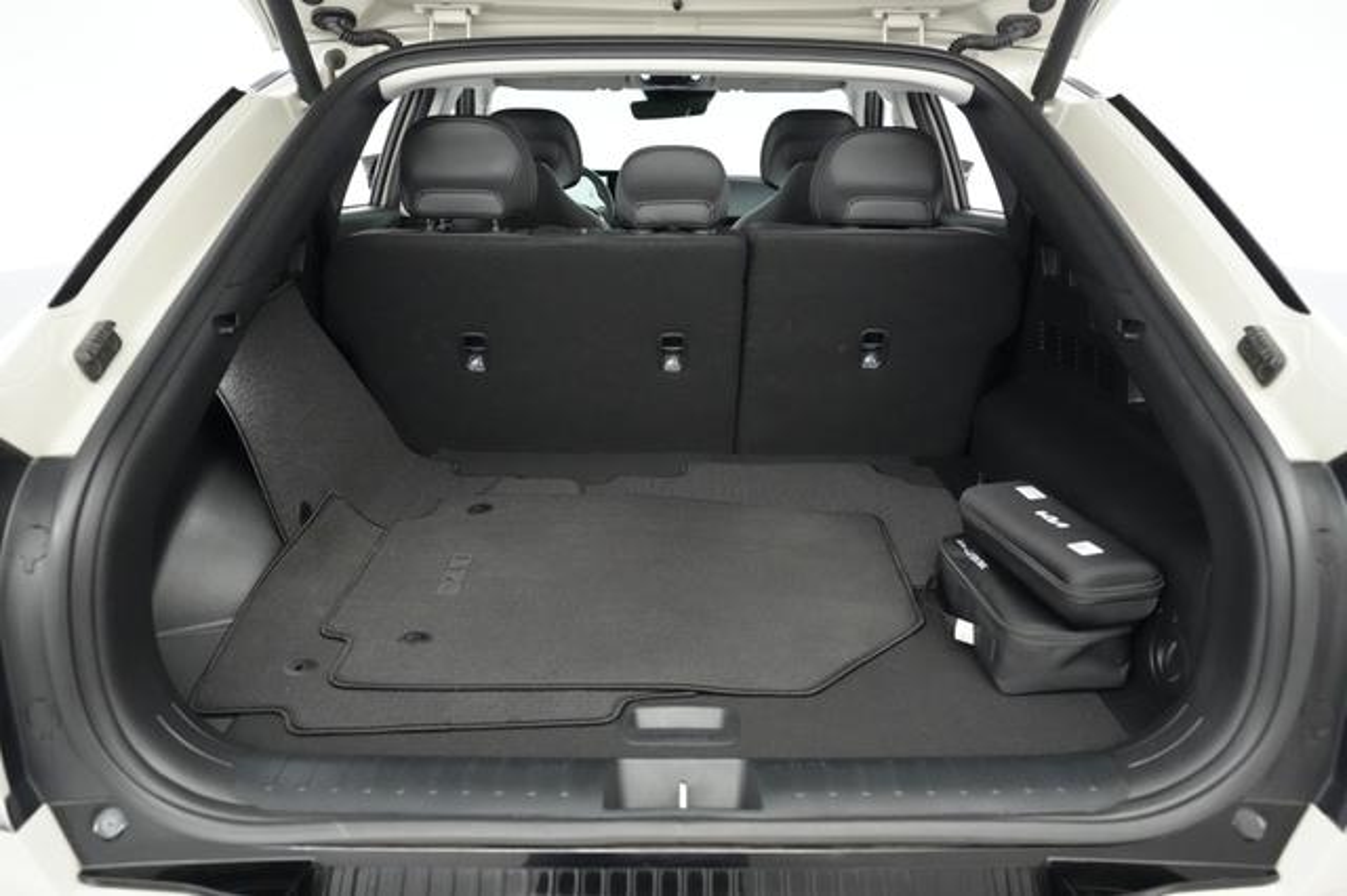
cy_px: 448
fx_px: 972
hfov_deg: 69.4
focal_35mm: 26
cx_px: 674
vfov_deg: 49.5
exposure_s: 1/160
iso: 12800
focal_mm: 26
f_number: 4
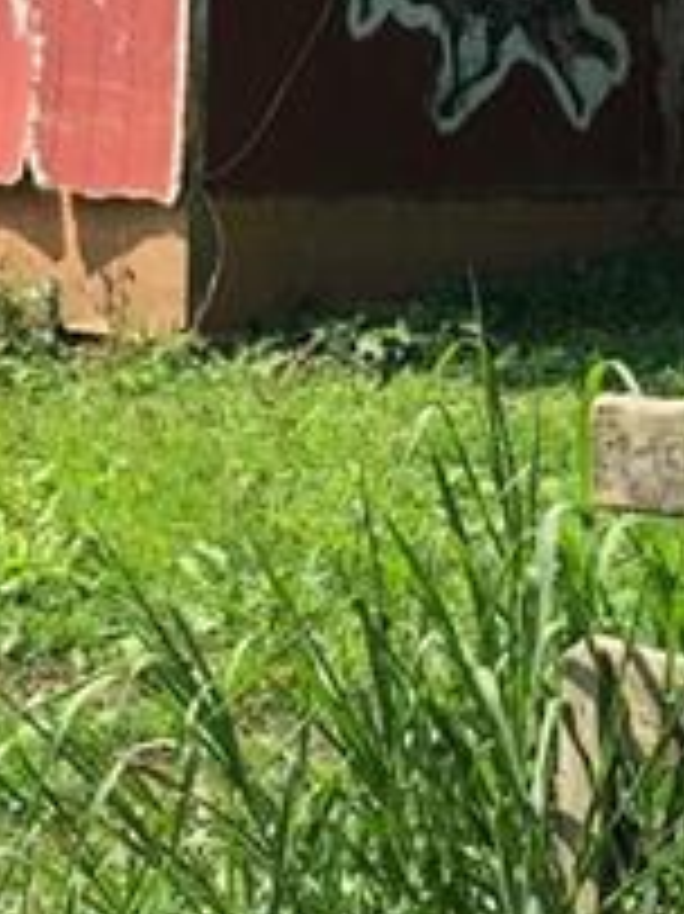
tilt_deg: -3.5
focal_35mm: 106
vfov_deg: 18.5
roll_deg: -0.1
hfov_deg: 13.9
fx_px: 2796
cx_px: 171
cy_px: 257
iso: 20
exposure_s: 1/827
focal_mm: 4
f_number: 1.8
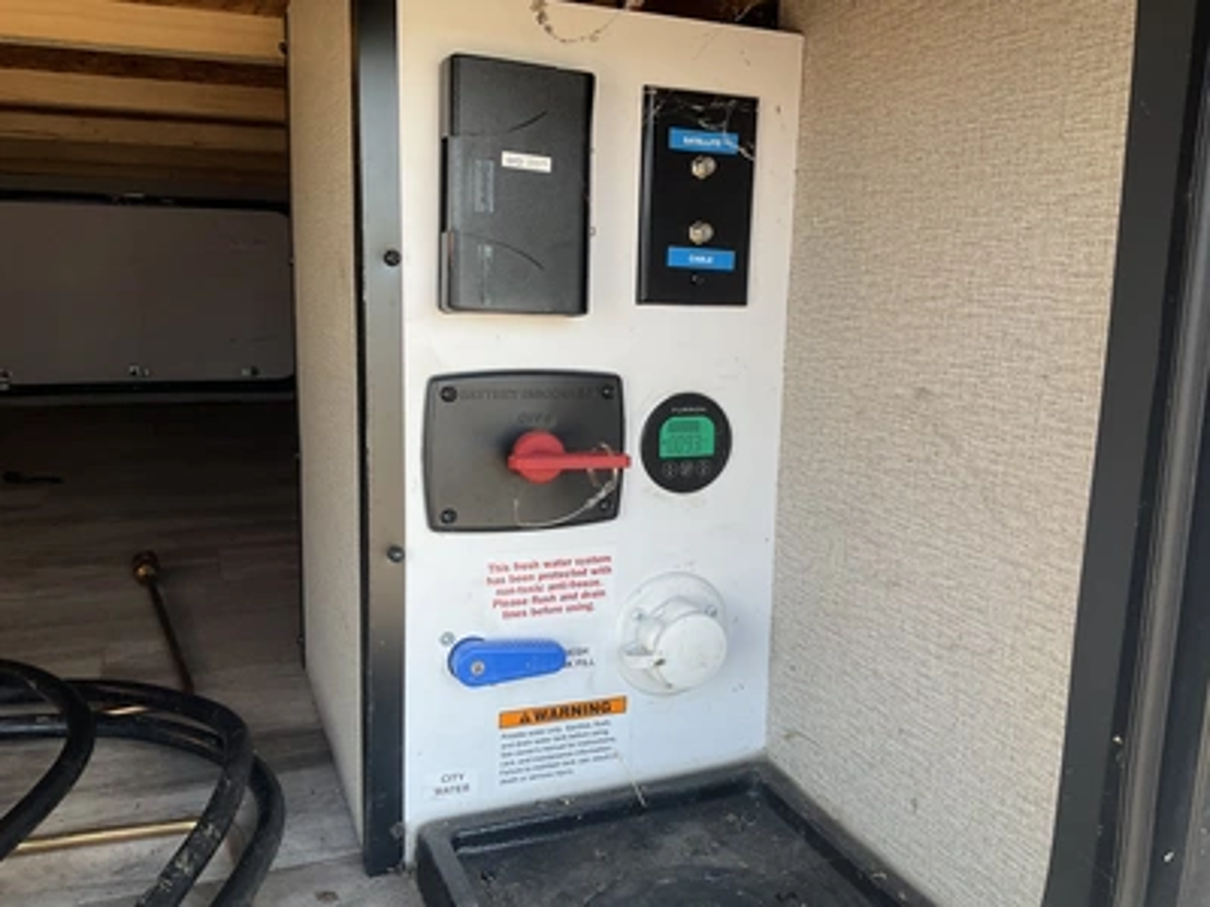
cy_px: 454
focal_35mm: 29
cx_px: 605
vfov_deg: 48.2
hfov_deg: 61.7
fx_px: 1014
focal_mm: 3
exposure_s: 1/136
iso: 20
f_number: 1.8
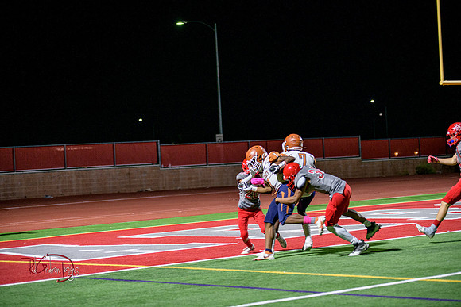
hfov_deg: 18.6
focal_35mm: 110
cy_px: 154
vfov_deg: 12.5
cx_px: 230
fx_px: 1409
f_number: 2.8
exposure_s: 1/250
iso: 1600
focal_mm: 110
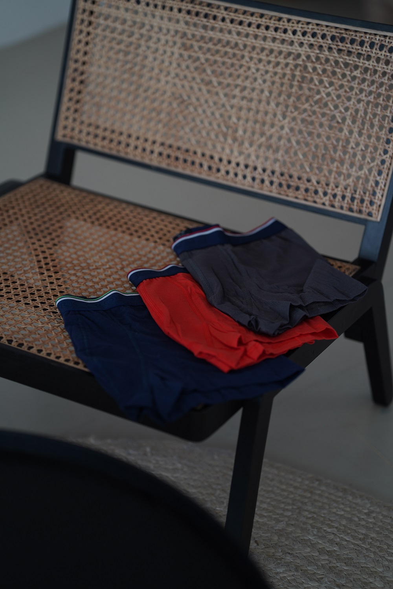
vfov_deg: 23.9
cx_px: 196
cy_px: 294
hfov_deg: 16.1
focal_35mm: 85
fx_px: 1392
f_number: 1.8
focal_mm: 85
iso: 125
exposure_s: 1/250
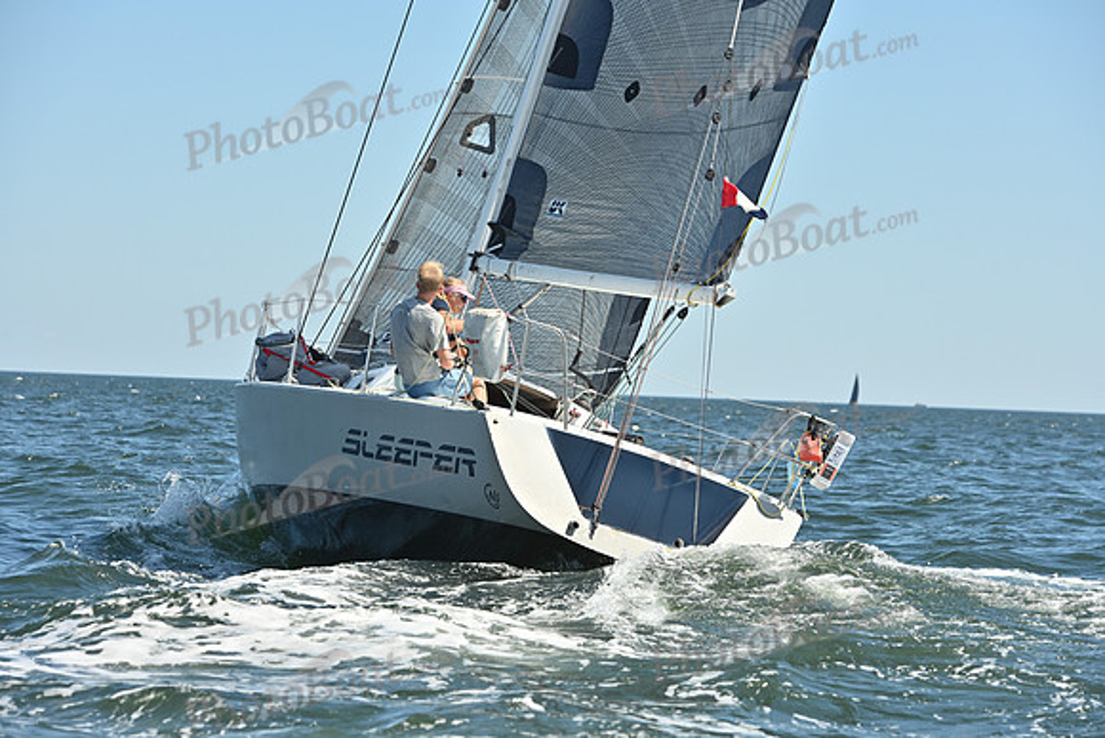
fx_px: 4145
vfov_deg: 10.2
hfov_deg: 15.2
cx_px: 552
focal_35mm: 135
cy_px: 369
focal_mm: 135
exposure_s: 1/1250
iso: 250
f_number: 8
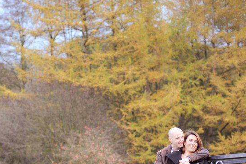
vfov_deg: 9.2
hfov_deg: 13.8
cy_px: 132
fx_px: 1011
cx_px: 82
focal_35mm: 148
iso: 800
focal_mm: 85
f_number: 2.8
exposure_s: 1/320
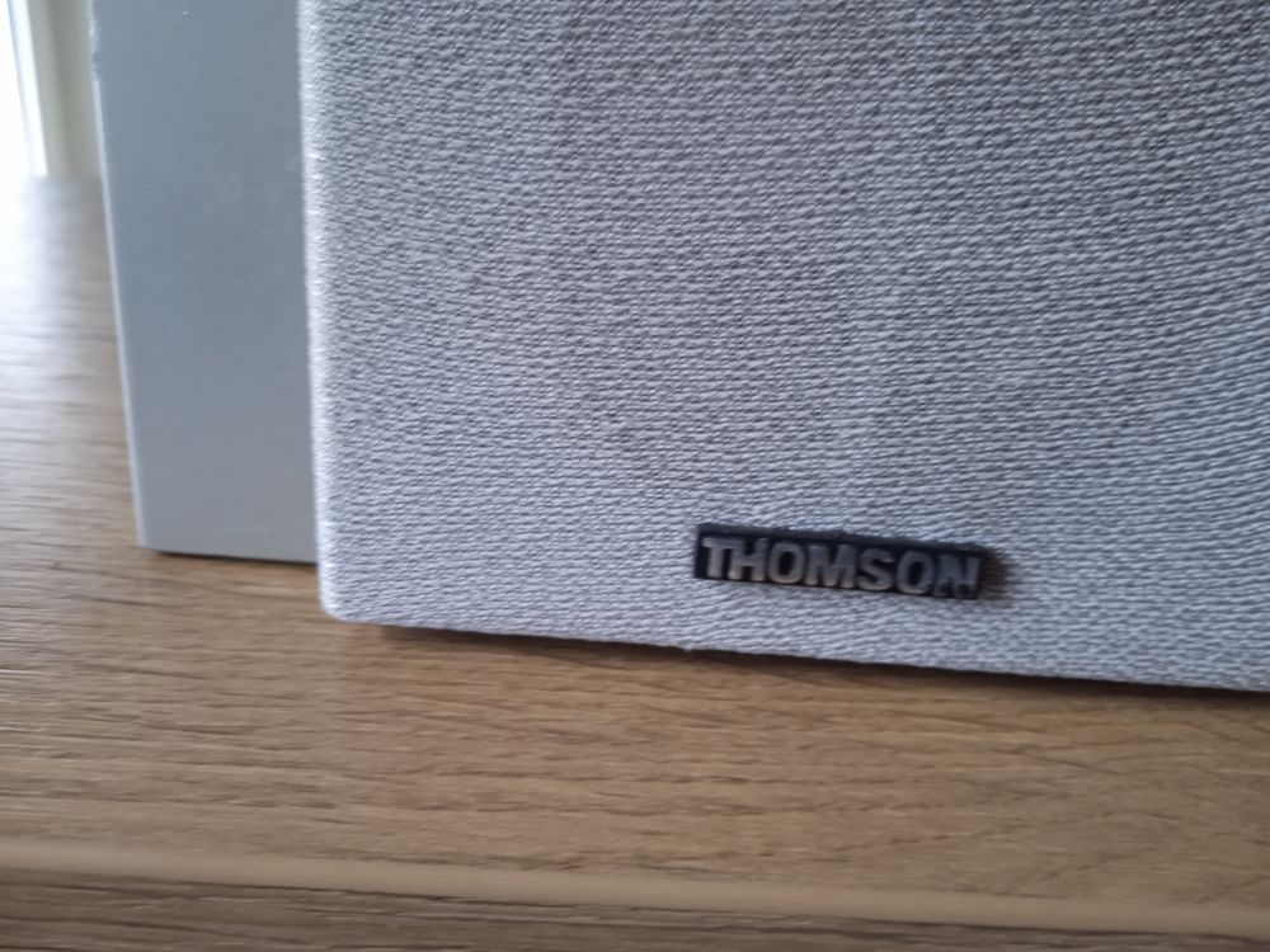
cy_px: 476
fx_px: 1027
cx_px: 635
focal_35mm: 28
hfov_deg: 63.4
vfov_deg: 49.7
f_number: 2.2
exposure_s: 1/25
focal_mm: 3.43
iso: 457
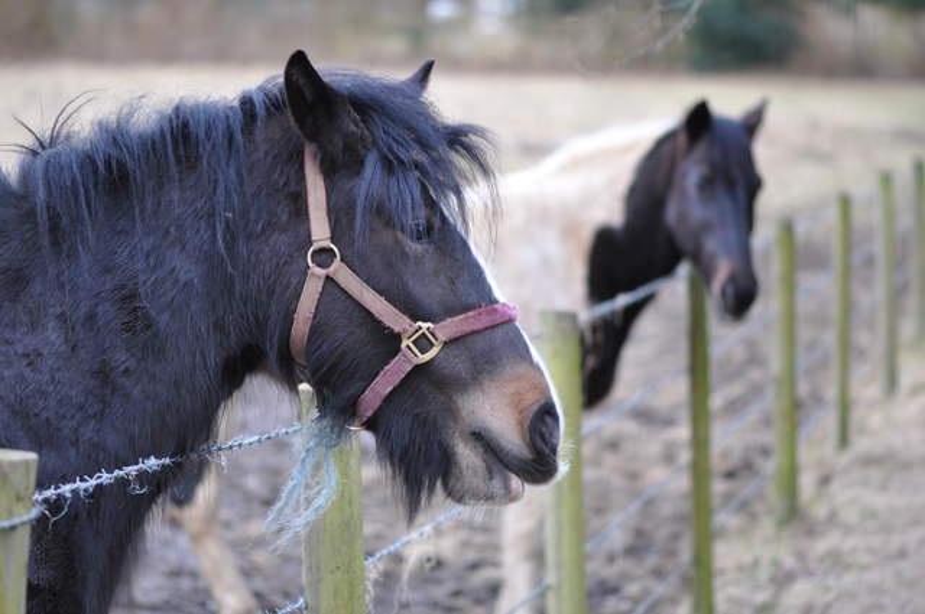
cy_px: 307
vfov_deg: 8.7
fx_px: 4042
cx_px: 462
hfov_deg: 13.1
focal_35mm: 158
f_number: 2.8
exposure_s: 1/60
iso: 640
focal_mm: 105
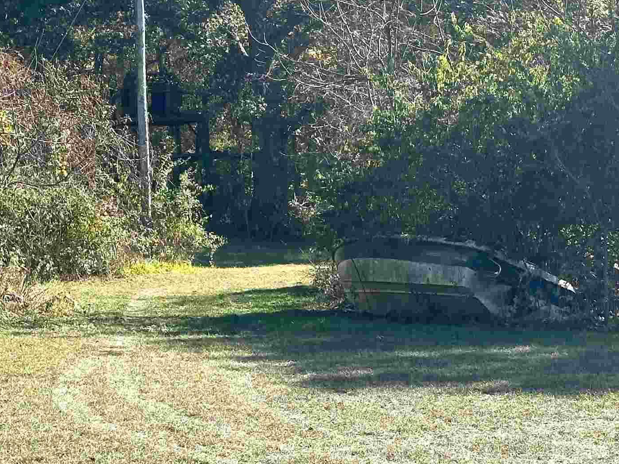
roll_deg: +0.1
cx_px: 152
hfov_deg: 18.4
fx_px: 1895
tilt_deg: +5.4
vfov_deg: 13.9
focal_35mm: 106
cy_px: 132
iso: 64
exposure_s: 1/1517
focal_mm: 6.86
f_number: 1.78
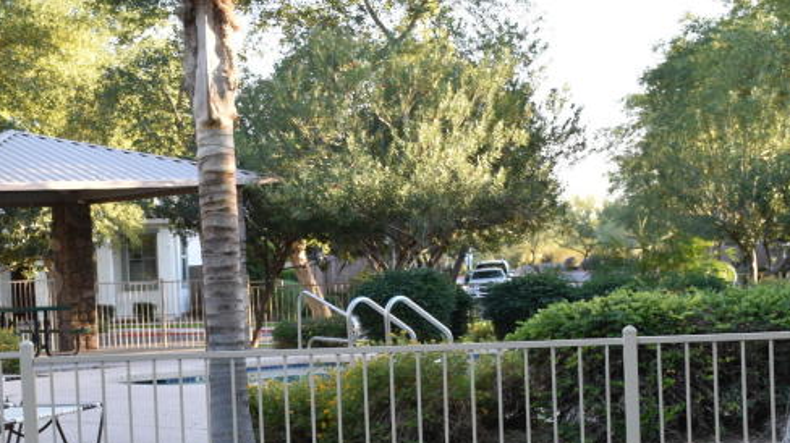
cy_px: 375
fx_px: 2099
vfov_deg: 12.0
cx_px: 220
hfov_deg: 21.2
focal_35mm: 100
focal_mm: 27
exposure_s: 1/160
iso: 400
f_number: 6.3
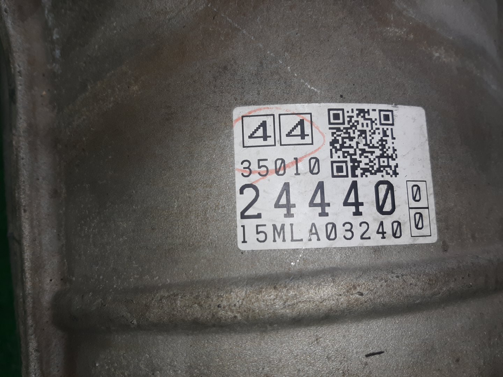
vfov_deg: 53.1
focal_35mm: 26
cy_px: 188
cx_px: 252
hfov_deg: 67.3
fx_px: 378
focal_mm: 3.93
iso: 40
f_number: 1.7
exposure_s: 1/163
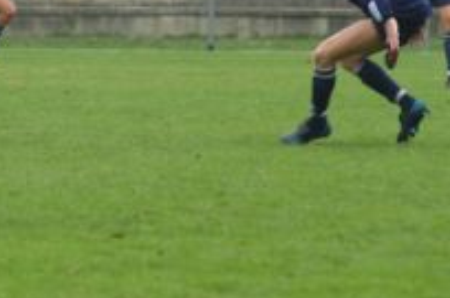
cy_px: 39
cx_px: 62
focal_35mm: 588
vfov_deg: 2.3
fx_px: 7333
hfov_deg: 3.5
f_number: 4.5
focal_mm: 200
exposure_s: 1/320
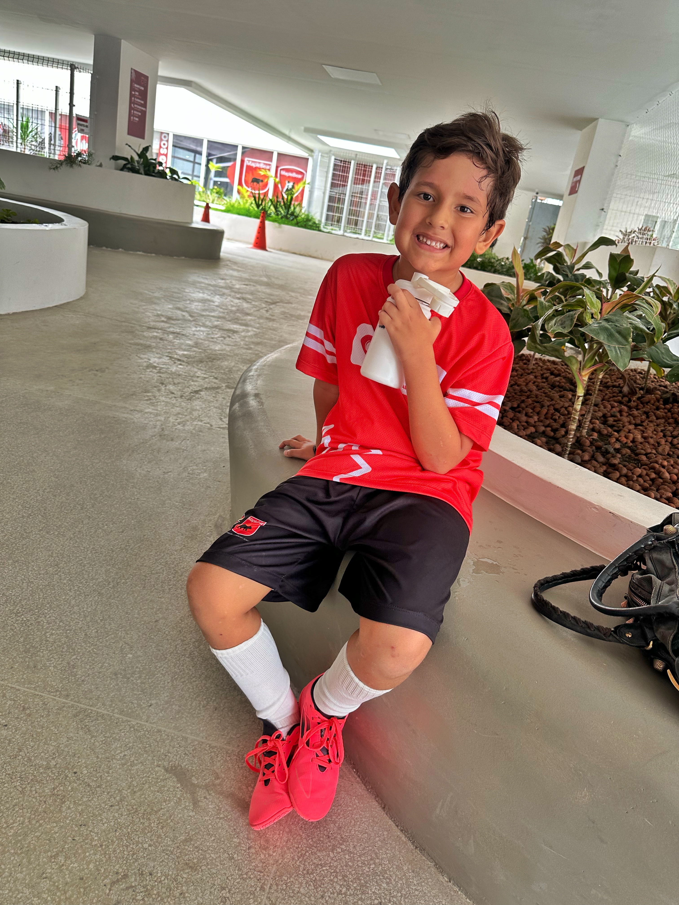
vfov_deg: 71.6
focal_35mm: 24
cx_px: 340
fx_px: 628
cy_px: 452
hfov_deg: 56.8
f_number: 1.78
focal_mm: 6.86
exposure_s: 1/121
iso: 80
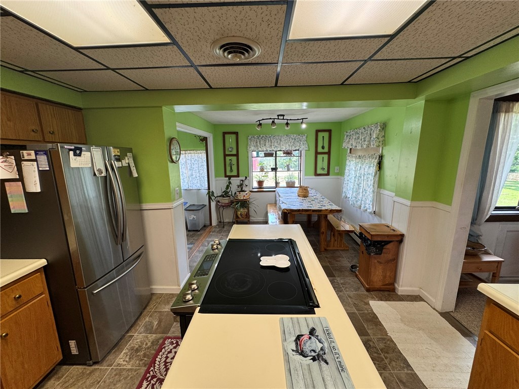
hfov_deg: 102.1
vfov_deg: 85.7
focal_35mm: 14
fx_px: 210
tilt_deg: -10.5
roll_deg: +0.8
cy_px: 194
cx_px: 260
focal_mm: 2.22
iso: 100
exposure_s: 1/120
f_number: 2.2
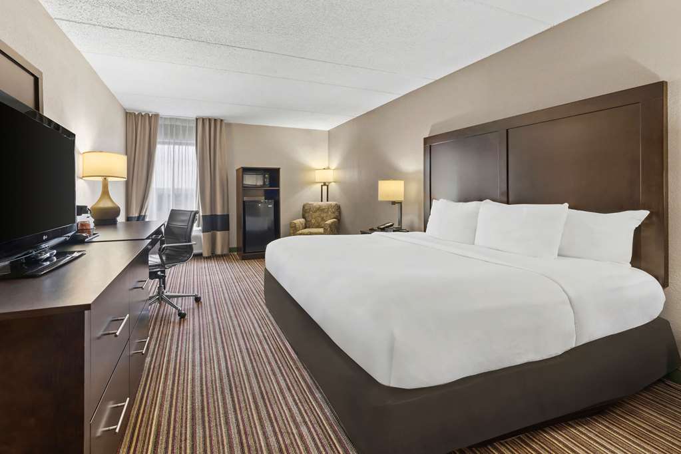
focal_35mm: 14
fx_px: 265
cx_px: 340
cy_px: 227
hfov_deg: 104.3
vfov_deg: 81.2
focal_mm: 14
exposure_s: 1/1.67
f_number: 8
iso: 500
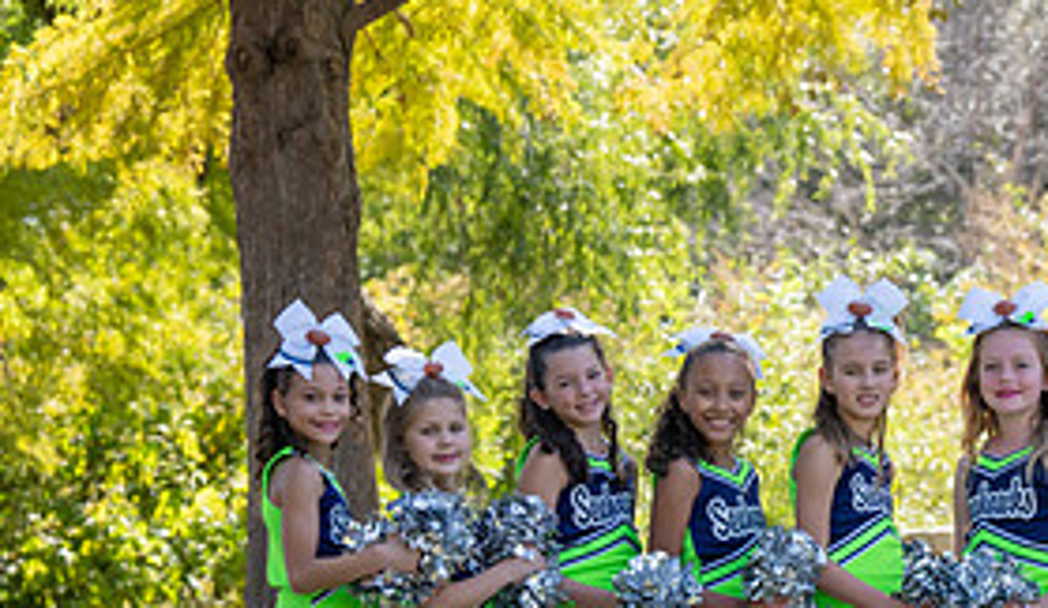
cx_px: 1072
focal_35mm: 167
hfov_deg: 12.6
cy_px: 629
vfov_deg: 7.4
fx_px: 4677
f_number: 4
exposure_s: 1/320
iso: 160
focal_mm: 74
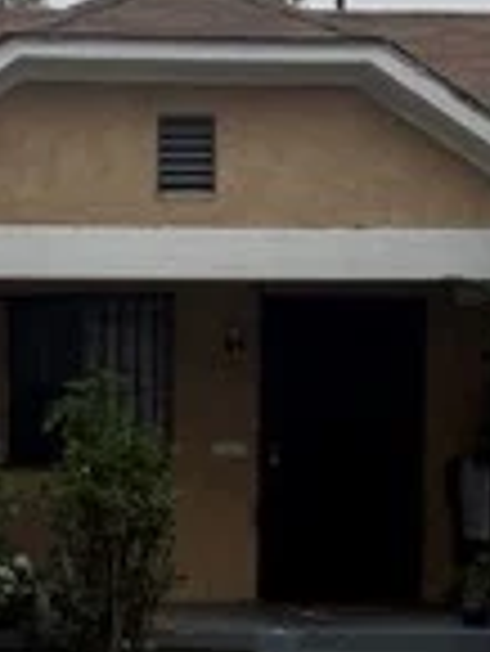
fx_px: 1998
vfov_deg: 18.4
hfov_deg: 13.9
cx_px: 67
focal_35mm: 106
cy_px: 526
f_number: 1.78
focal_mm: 6.76
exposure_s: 1/9091
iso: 80
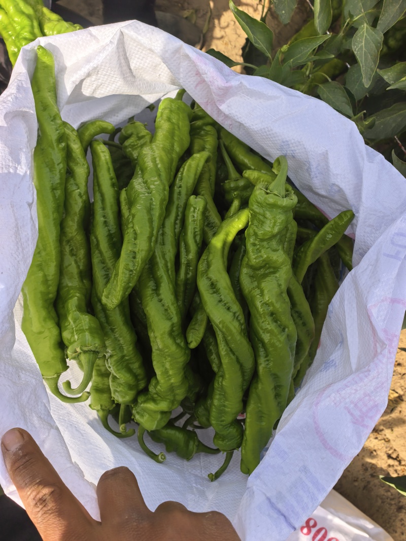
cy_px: 270
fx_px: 375
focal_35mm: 24
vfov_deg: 71.6
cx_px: 203
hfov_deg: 56.8
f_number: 4
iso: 50
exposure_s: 1/801
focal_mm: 8.5
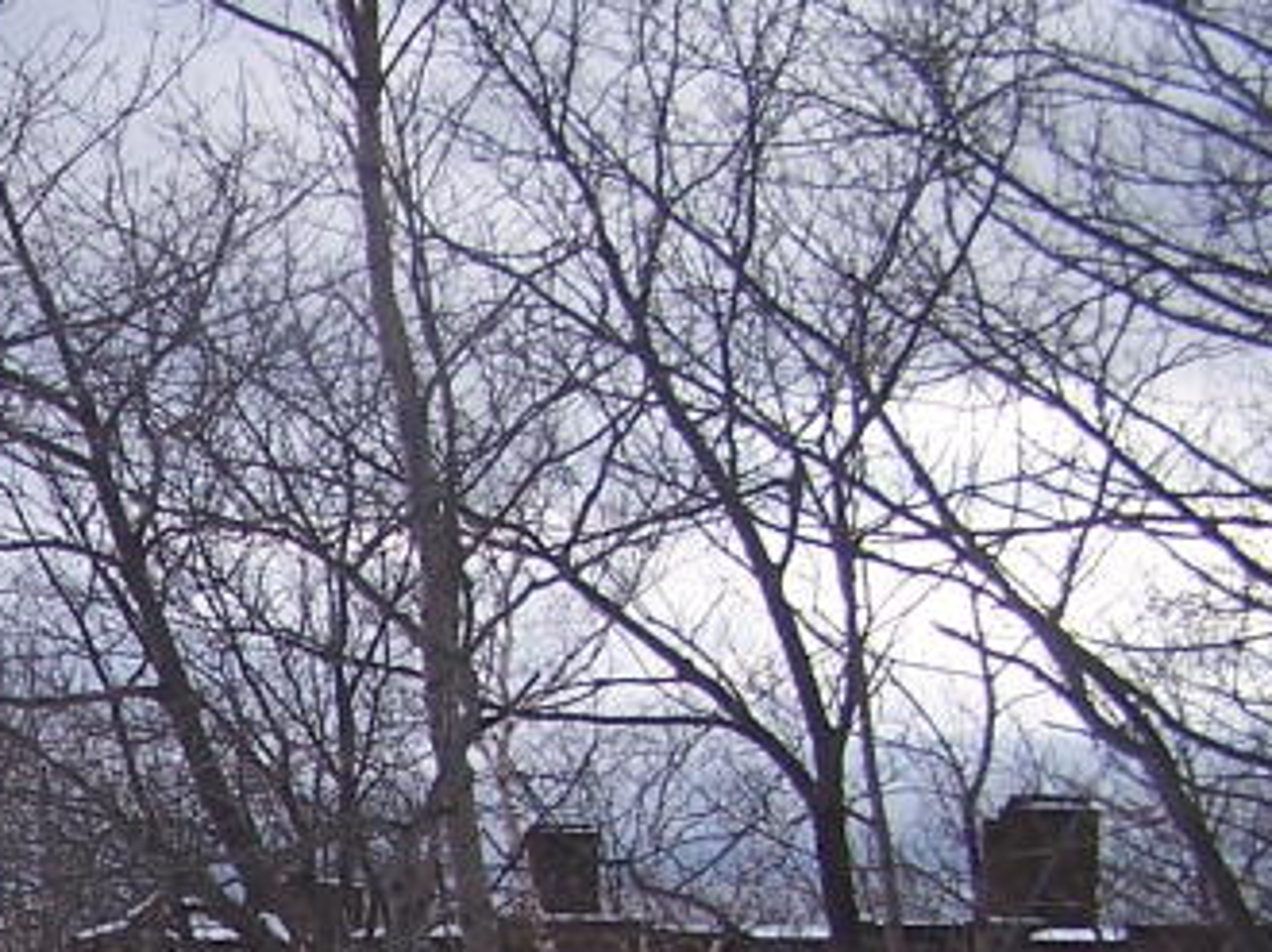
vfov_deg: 12.2
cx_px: -613
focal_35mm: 118
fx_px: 4333
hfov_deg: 15.5
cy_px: 1172
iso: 80
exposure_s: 1/250
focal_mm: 6.3
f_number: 2.8
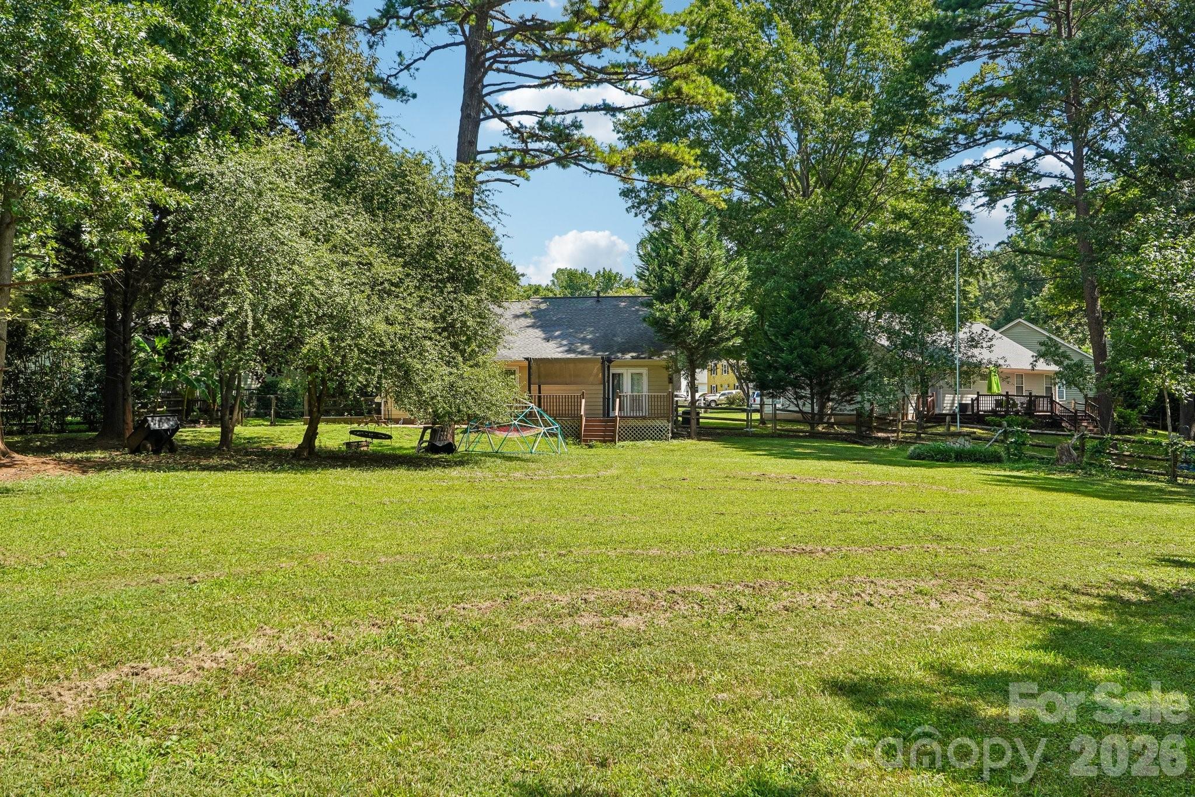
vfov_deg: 43.6
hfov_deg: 61.9
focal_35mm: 30
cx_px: 598
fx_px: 996
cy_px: 398
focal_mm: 20
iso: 100
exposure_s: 1/60
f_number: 8
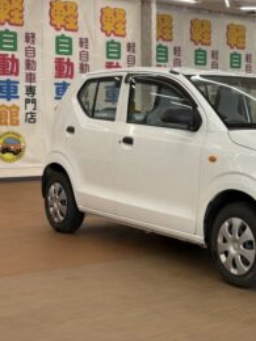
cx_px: 228
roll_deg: -0.5
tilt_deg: -3.7
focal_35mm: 70
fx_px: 690
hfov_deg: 20.6
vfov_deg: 27.8
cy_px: 170
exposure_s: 1/148
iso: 25
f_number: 1.6
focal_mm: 5.96
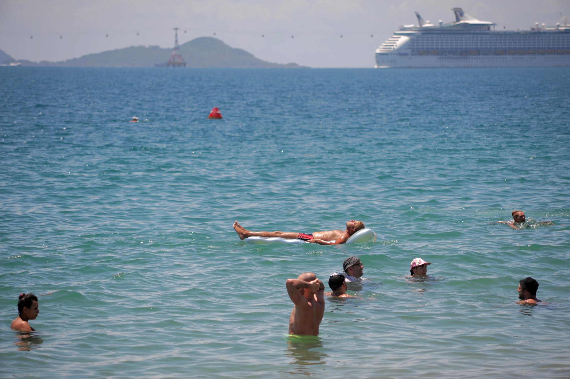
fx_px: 3339
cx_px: 286
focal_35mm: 211
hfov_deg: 9.8
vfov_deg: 6.5
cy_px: 190
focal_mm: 210
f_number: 5.6
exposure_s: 1/1000
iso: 200
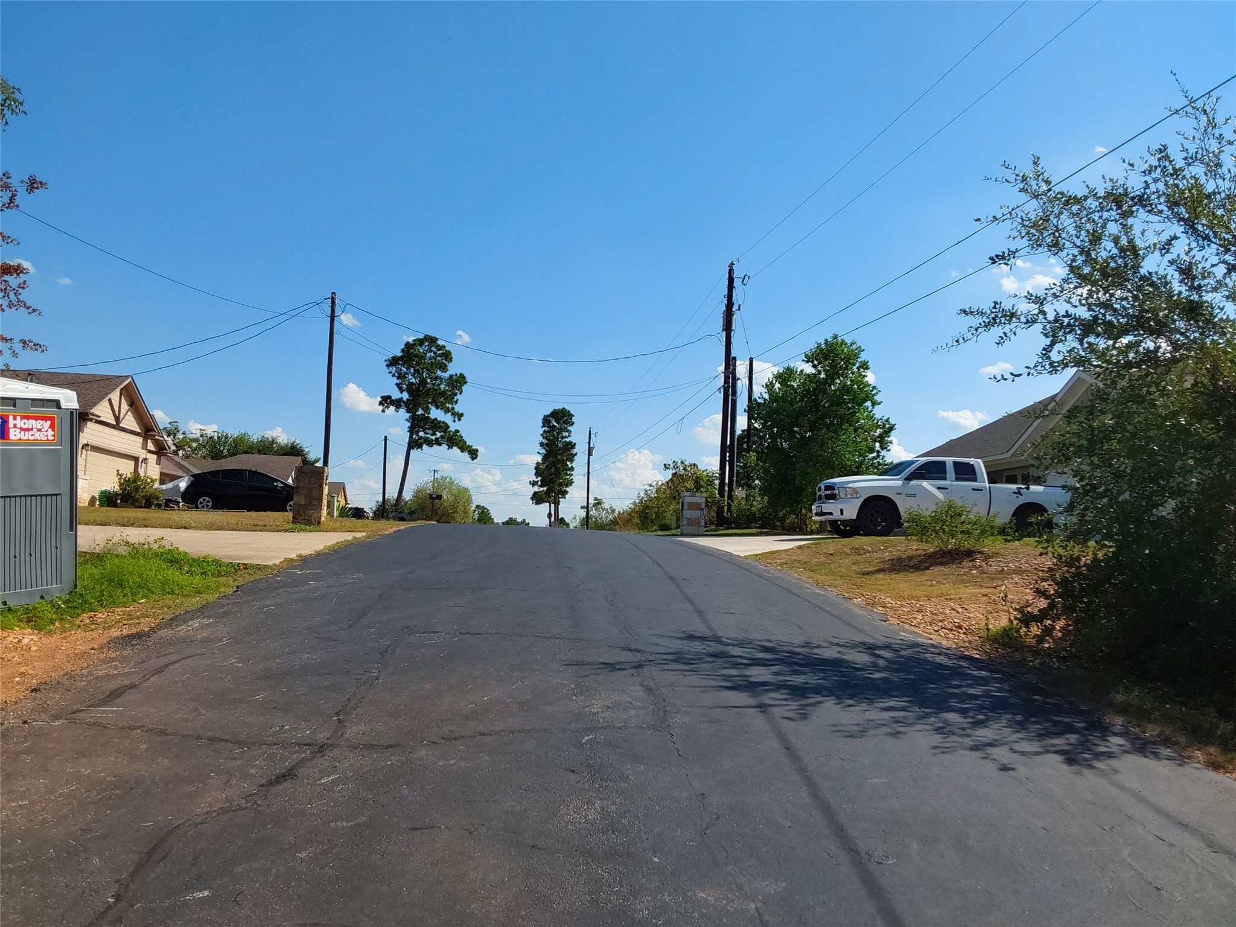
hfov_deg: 63.4
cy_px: 464
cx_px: 618
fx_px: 1000
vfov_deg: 49.7
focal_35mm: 28
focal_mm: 2.91
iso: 50
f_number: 1.9
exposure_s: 1/3201
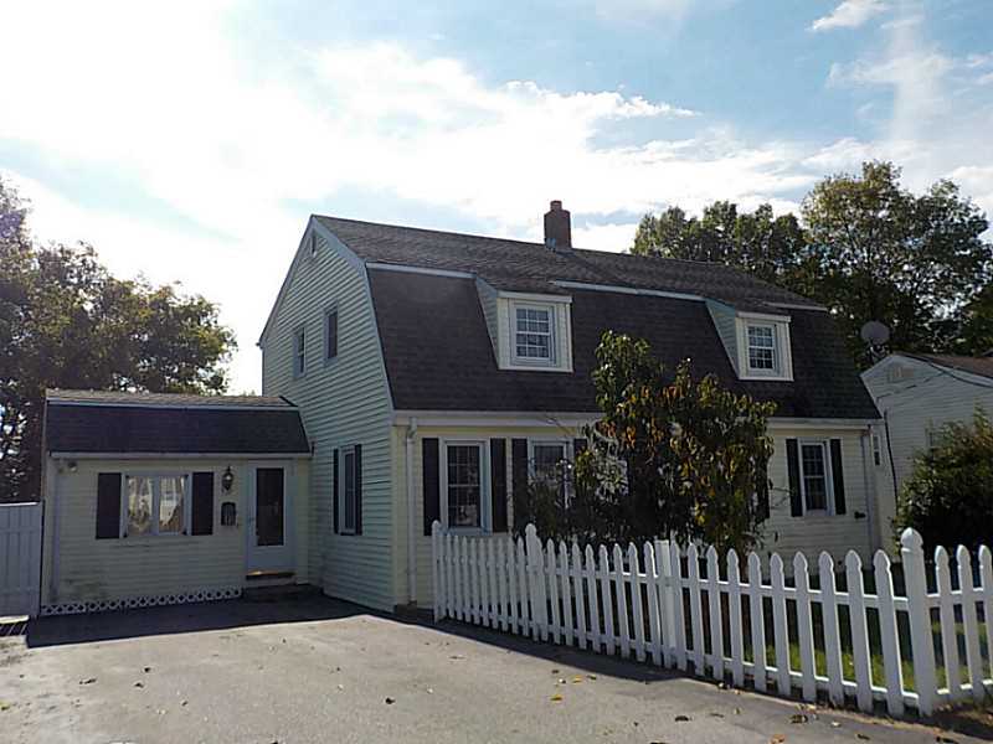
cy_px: 372
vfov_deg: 46.8
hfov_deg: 60.0
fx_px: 861
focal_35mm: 30
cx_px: 496
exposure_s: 1/1600
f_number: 3.3
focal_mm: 4.1
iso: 125
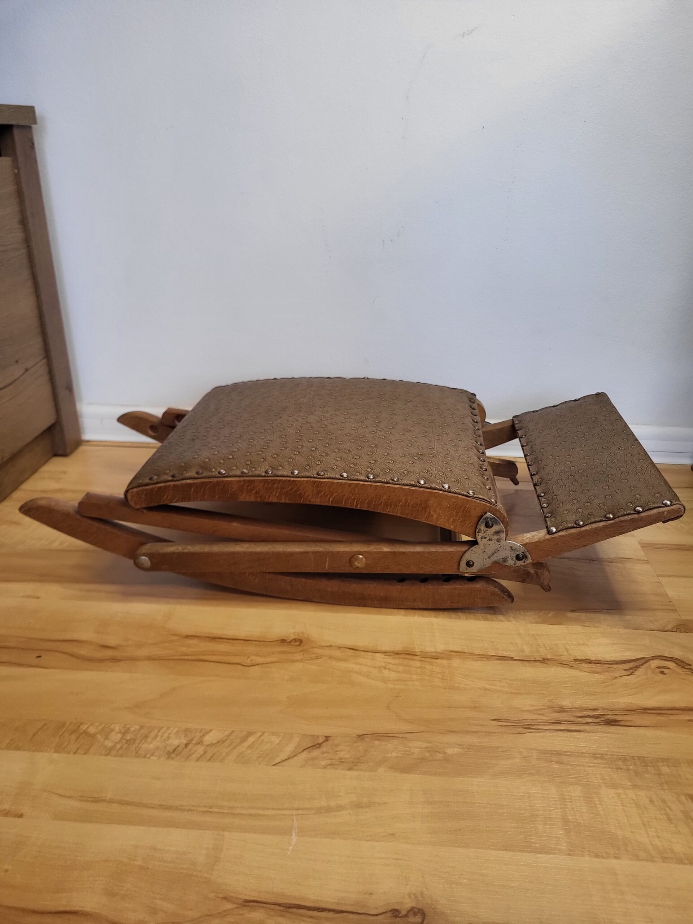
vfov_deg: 67.3
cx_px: 346
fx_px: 694
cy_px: 462
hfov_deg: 53.1
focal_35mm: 26
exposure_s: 1/50
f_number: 1.8
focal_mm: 5.4
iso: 200
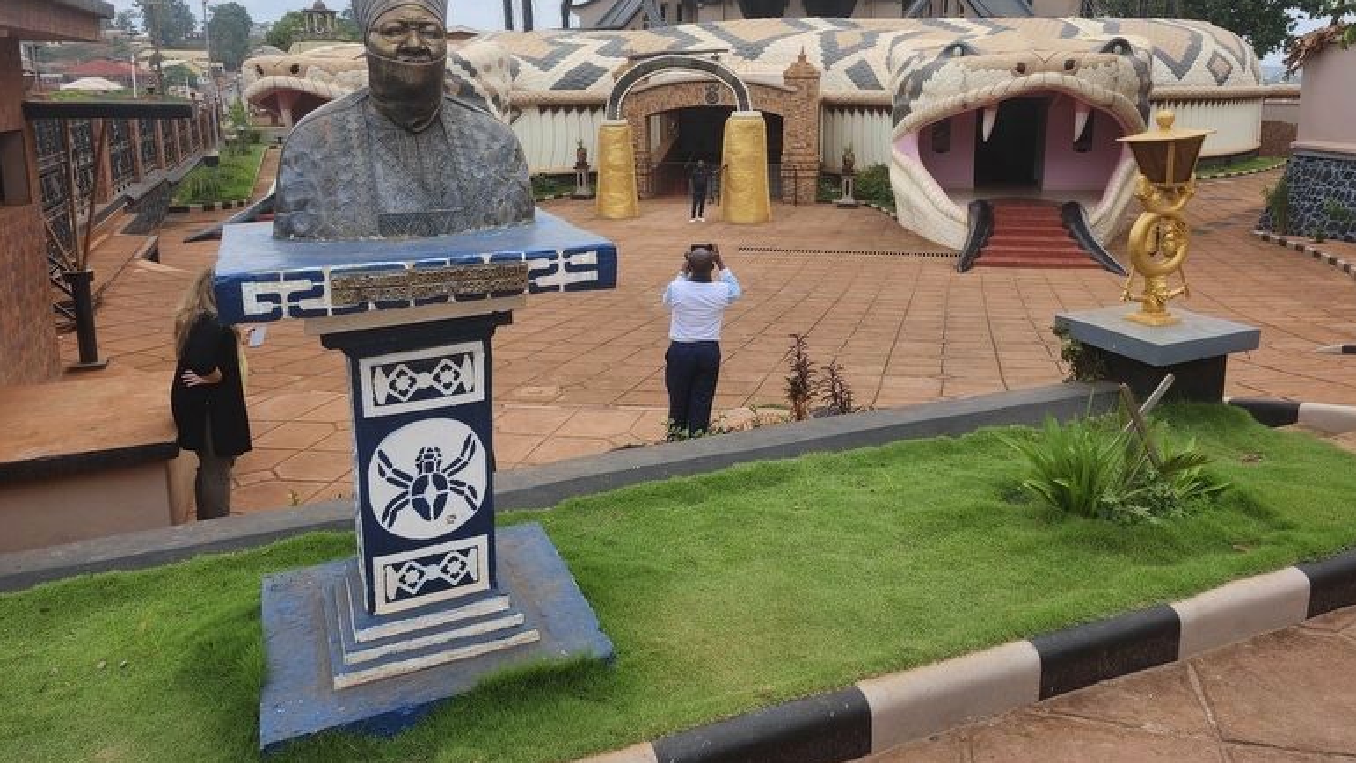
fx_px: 935
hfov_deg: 71.9
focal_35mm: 26
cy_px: 257
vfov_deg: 43.8
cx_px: 696
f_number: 1.8
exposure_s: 1/1328
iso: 25
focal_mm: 5.54
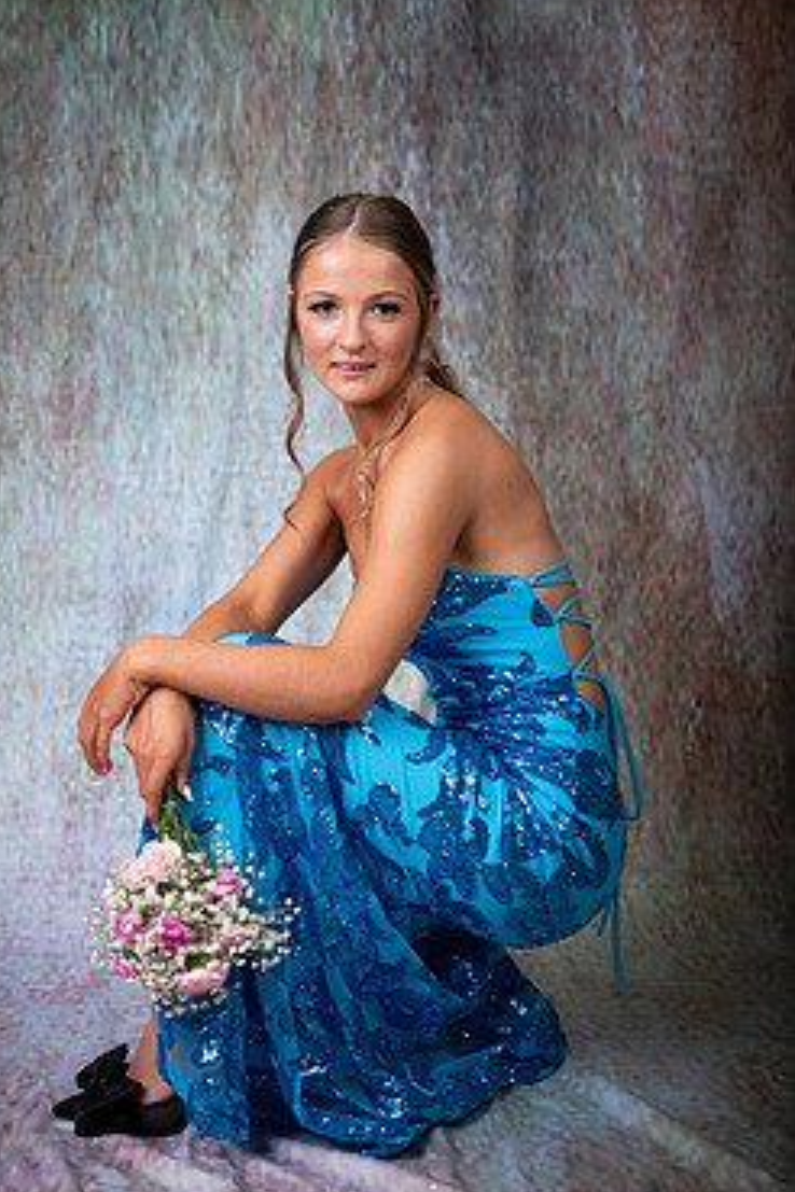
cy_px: 636
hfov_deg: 22.2
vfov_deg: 32.9
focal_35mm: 61
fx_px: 2020
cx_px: 313
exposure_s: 1/250
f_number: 6.3
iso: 100
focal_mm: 50
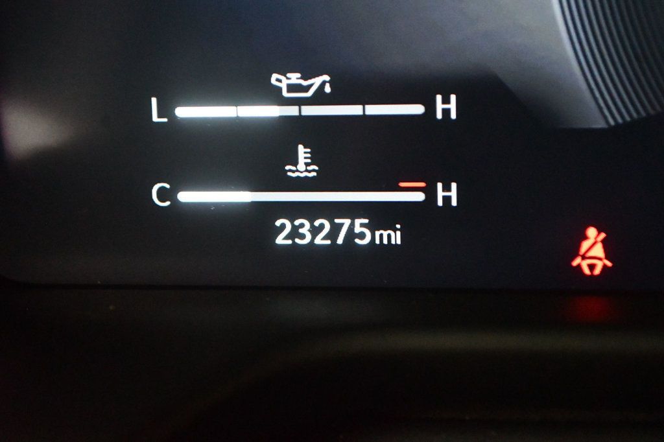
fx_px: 1512
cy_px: 221
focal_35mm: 82
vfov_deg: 16.6
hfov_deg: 24.8
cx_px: 332
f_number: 5.6
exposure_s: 1/60
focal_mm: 55
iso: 11400
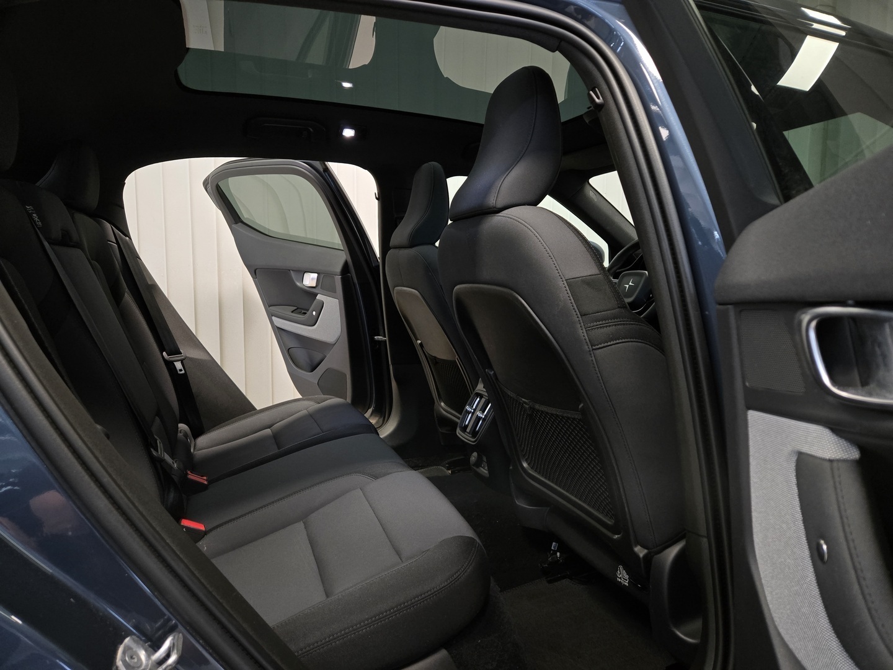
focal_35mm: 23
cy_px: 335
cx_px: 446
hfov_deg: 73.9
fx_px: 593
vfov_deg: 58.9
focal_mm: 5.4
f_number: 1.8
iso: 320
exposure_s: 1/100
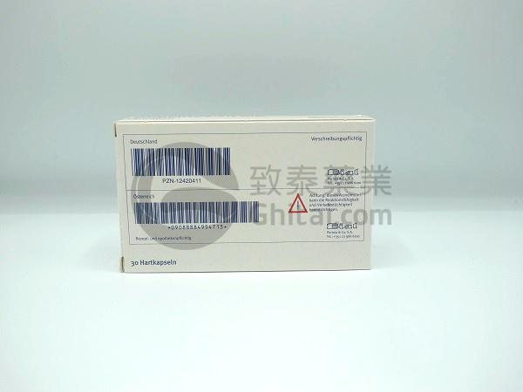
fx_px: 559
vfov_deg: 38.7
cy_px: 196
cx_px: 262
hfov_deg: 50.1
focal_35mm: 37
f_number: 2.8
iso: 80
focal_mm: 7.9
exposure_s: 1/200
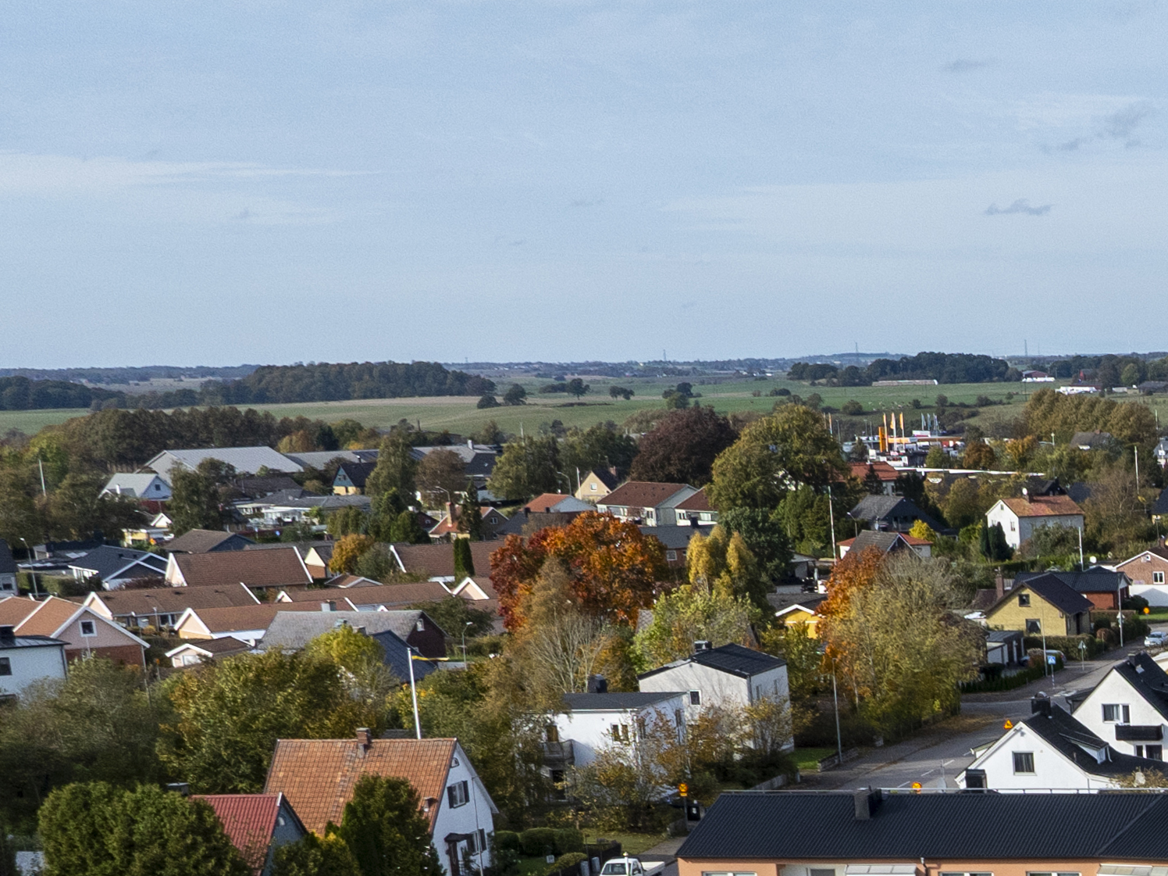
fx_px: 2800
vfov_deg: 16.2
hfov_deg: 20.5
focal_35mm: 83
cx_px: 1693
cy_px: 1334
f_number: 5.6
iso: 100
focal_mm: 12.29
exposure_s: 1/500
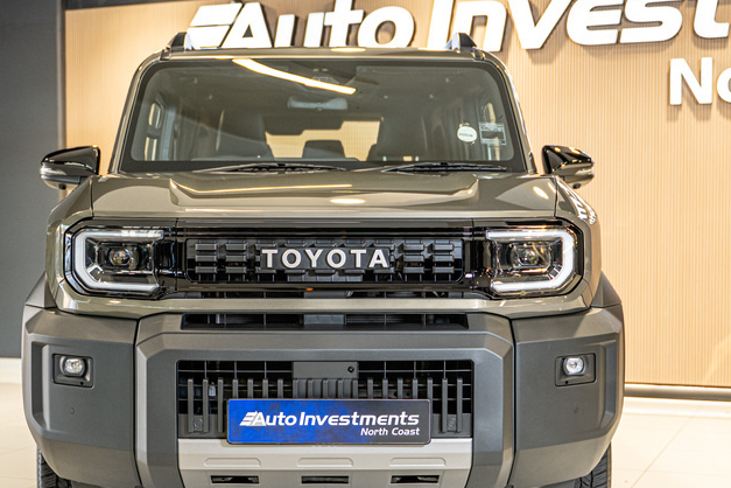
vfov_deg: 21.9
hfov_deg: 32.4
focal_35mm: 62
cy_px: 278
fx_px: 1259
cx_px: 332
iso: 500
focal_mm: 38
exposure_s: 1/125
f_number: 2.8
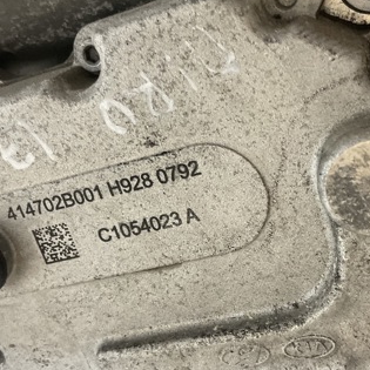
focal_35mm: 52
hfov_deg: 32.8
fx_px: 629
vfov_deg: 32.8
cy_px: 193
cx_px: 207
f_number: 1.8
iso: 125
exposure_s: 1/50
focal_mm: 3
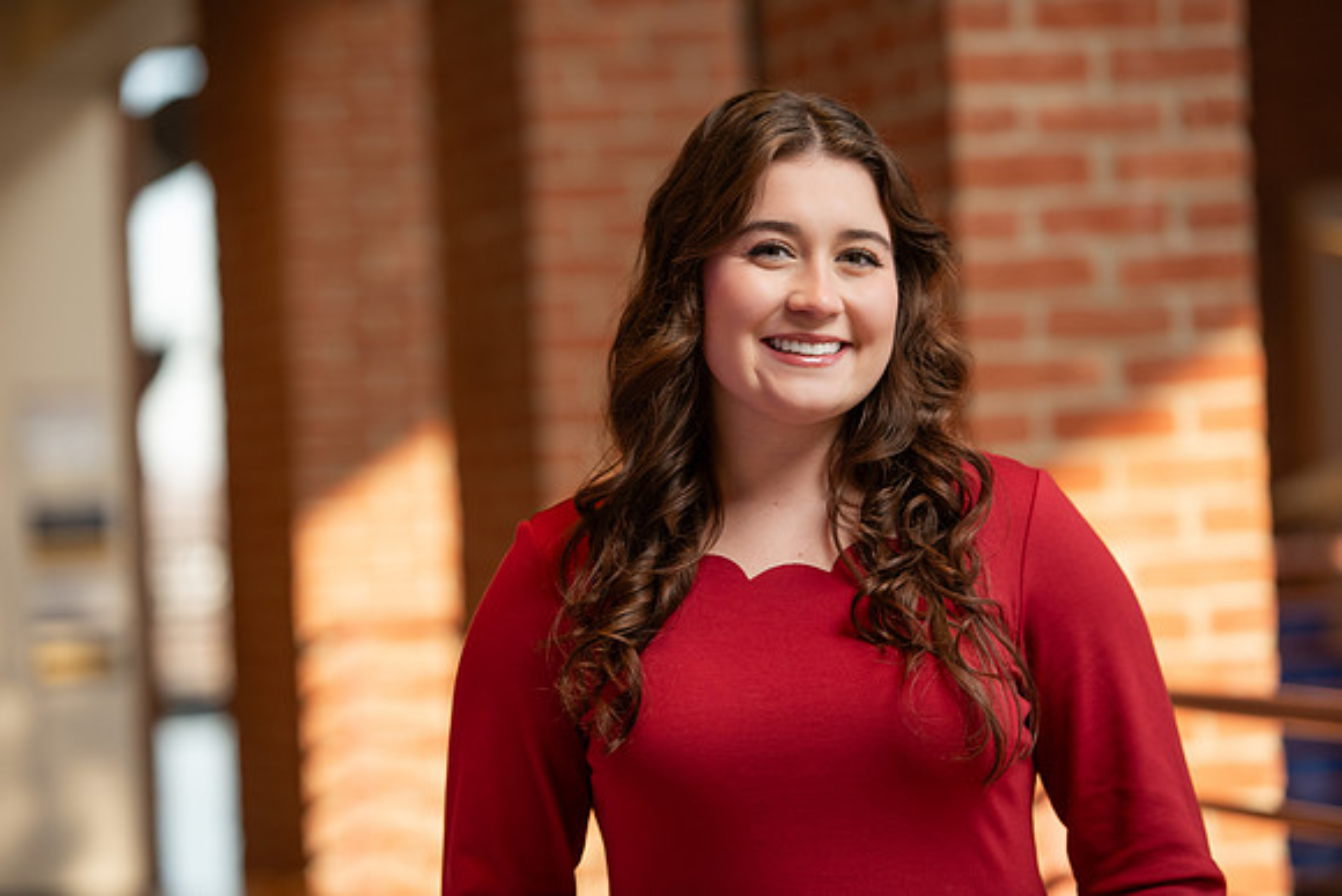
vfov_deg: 10.2
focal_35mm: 135
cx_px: 671
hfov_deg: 15.2
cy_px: 448
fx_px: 5033
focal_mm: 135
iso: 250
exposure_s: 1/250
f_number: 3.2
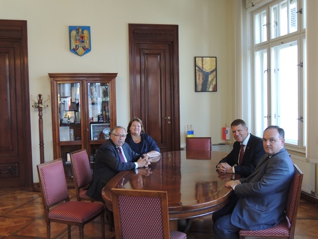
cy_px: 120
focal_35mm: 40
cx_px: 159
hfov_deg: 46.8
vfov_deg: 36.0
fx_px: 368
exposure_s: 1/15
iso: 400
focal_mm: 7.1
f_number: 3.3
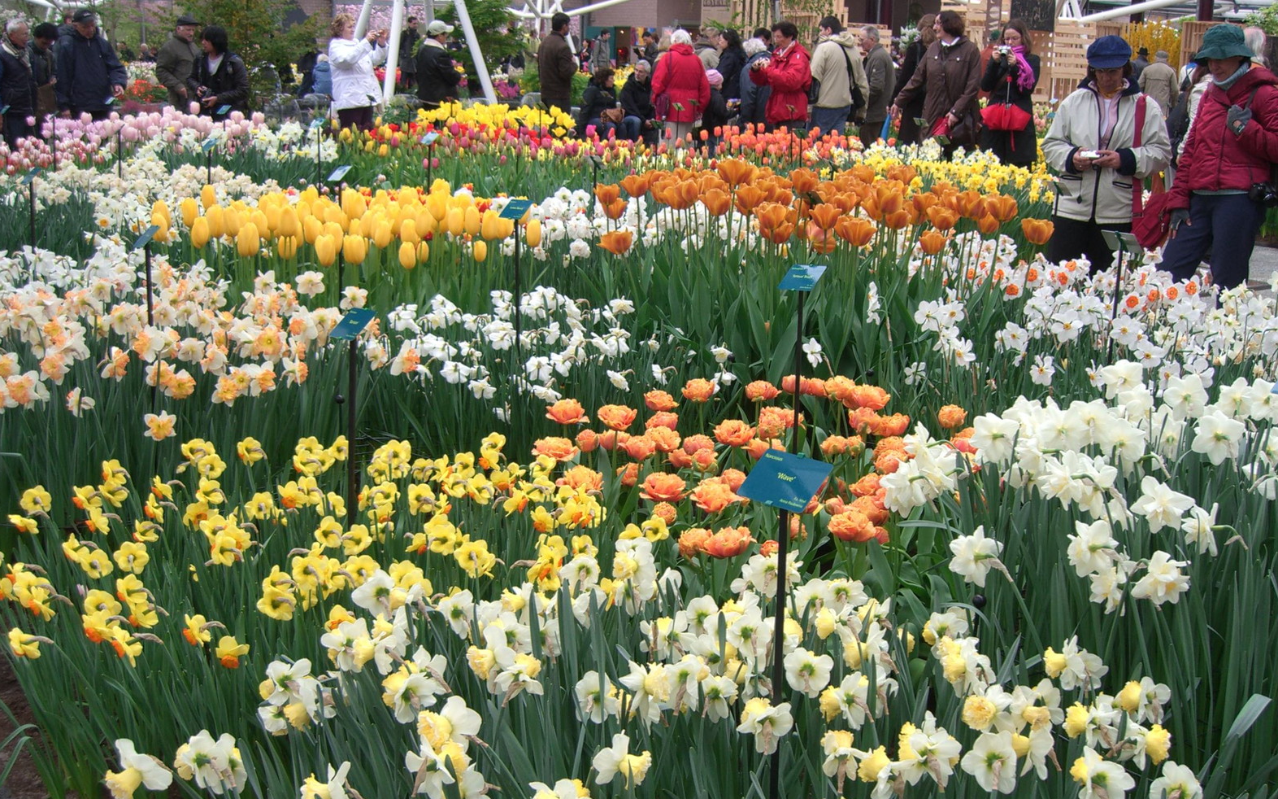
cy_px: 449
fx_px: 1428
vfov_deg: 31.2
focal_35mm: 41
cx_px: 646
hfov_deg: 48.2
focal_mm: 7.9
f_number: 2.8
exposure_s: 1/100
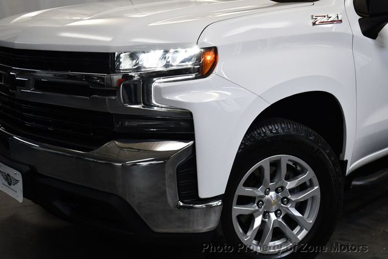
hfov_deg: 39.6
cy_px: 130
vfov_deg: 27.0
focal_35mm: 50
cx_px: 194
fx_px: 539
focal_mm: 25
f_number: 4
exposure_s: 1/200
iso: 800
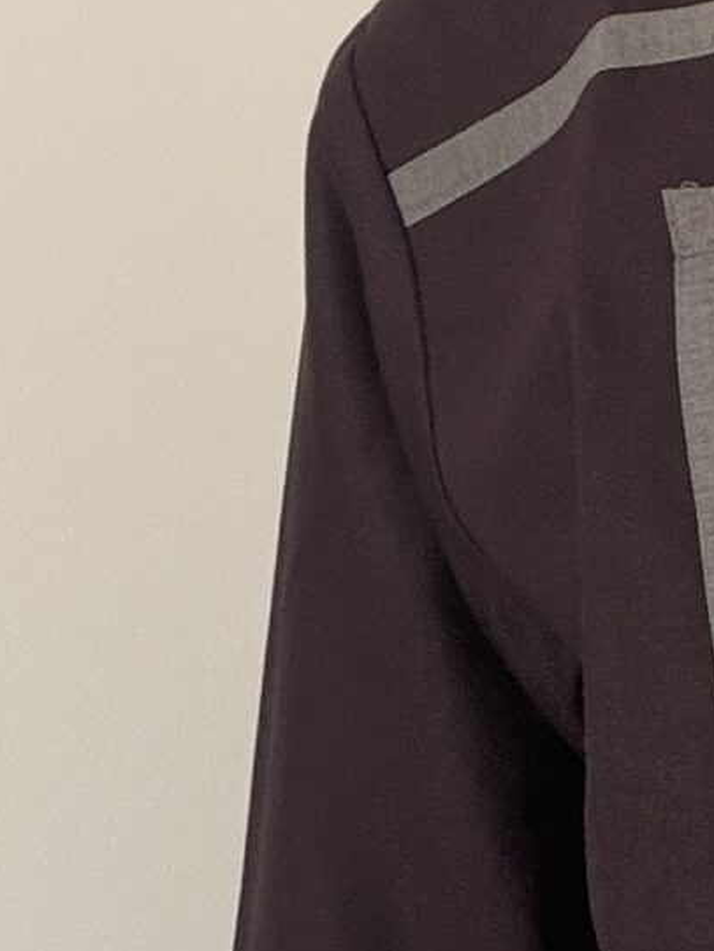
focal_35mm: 142
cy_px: 837
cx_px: 1089
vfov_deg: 13.8
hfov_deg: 10.1
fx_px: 3904
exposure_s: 1/60
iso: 100
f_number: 1.9
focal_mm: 2.71
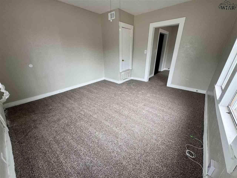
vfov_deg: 85.7
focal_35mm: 14
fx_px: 96
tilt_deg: -23.4
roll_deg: +0.7
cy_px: 89
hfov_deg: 102.1
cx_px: 118
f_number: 2.2
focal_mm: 2.22
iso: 40
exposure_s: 1/99
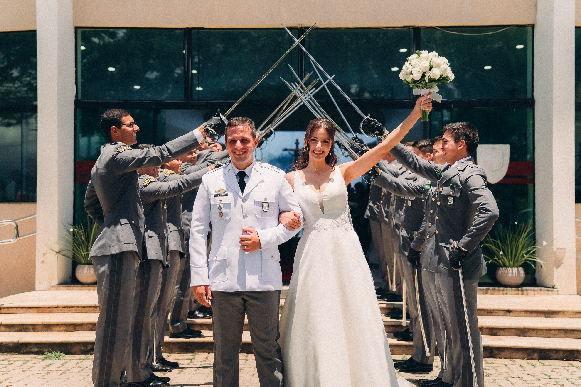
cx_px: 295
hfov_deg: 38.2
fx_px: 839
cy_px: 187
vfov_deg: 26.0
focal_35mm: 52
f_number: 2.8
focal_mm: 43
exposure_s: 1/5000
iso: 250
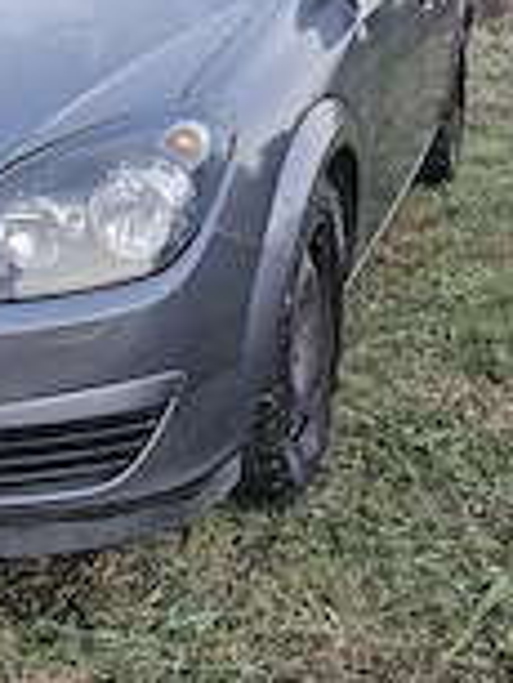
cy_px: 196
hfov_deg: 23.3
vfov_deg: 31.7
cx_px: -22
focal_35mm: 60
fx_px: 1184
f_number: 1.8
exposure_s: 1/101
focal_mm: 5.4
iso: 500
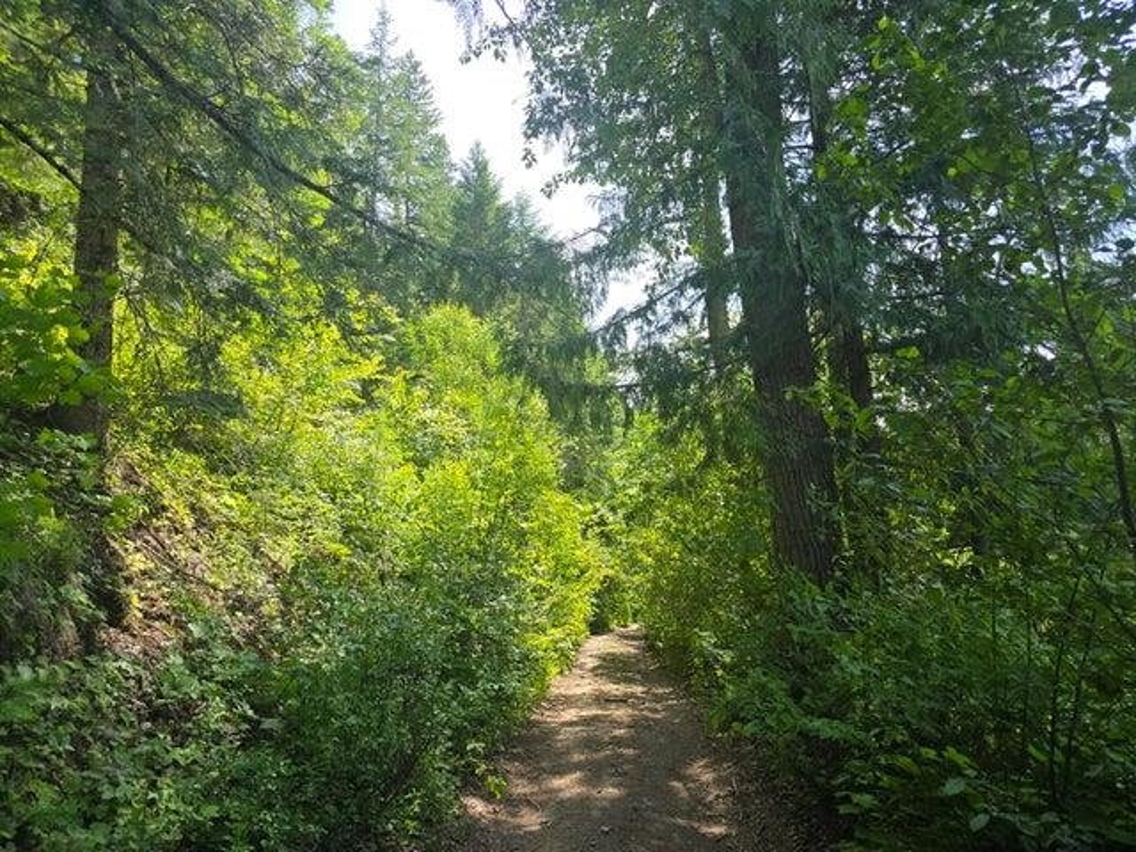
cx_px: 568
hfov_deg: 73.9
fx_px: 755
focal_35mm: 23
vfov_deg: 58.9
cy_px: 426
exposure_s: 1/333
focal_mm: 6.3
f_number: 1.7
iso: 12
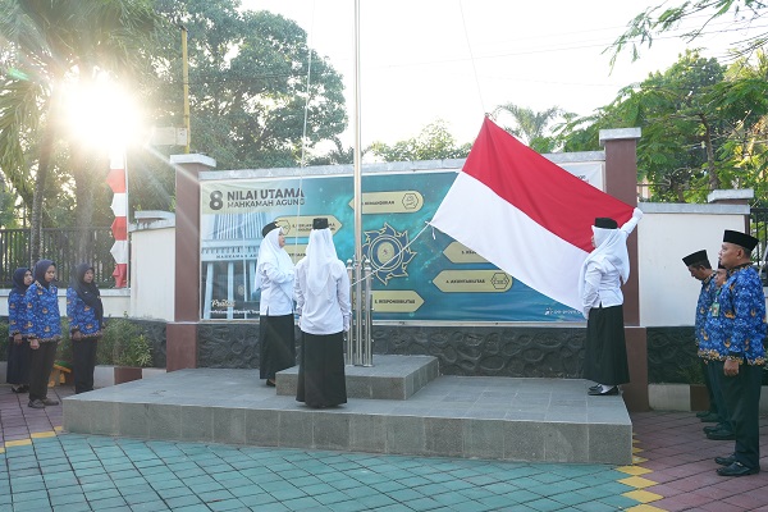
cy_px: 256
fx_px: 704
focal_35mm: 33
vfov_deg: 40.0
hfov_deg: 57.2
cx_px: 384
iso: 400
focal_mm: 22
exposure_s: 1/100
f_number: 6.3
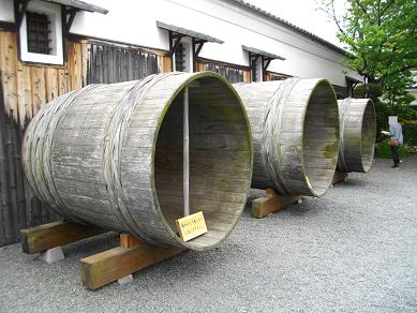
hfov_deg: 56.8
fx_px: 386
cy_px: 156
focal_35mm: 32
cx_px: 208
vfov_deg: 44.2
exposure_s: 1/320
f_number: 2.9
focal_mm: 5.7
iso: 100
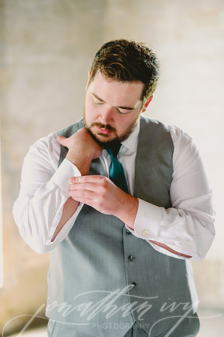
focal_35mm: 85
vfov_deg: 23.9
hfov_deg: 16.0
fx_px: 795
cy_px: 168
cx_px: 112
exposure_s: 1/320
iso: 400
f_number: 2.2
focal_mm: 85
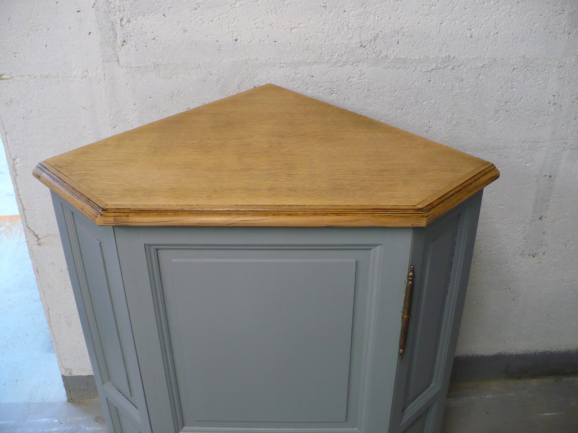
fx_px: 618
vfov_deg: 38.7
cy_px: 216
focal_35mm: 37
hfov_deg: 50.1
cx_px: 289
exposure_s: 1/13
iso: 200
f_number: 2.8
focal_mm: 6.1
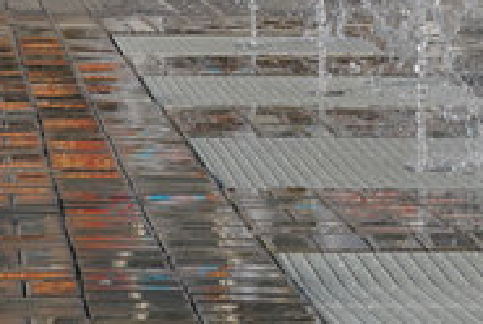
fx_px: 2755
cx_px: -8
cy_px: -372
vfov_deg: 6.5
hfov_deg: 9.9
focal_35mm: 205
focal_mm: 38
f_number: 9
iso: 100
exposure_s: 1/400
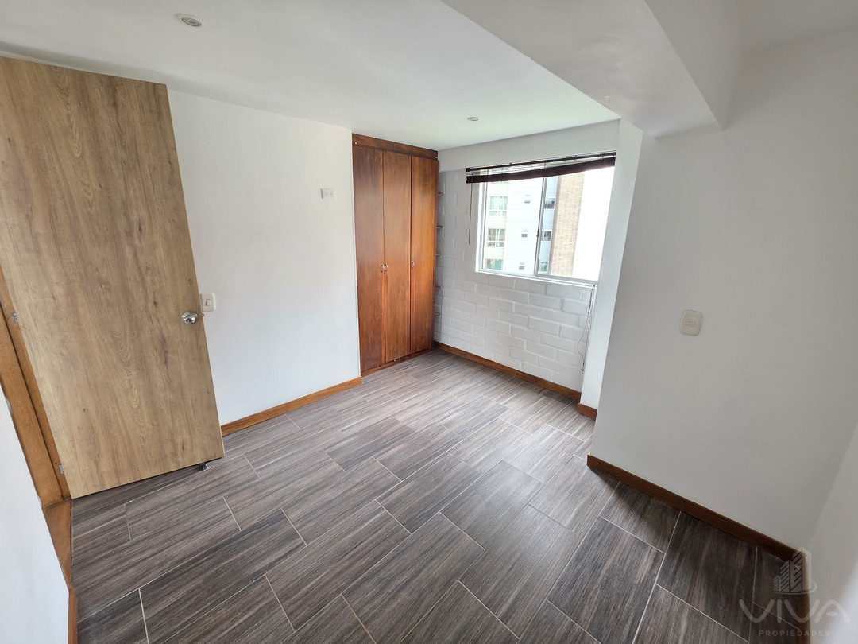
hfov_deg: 106.2
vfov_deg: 89.9
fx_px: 322
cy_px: 322
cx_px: 429
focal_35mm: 13
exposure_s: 1/120
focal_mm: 2.2
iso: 200
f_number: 1.9
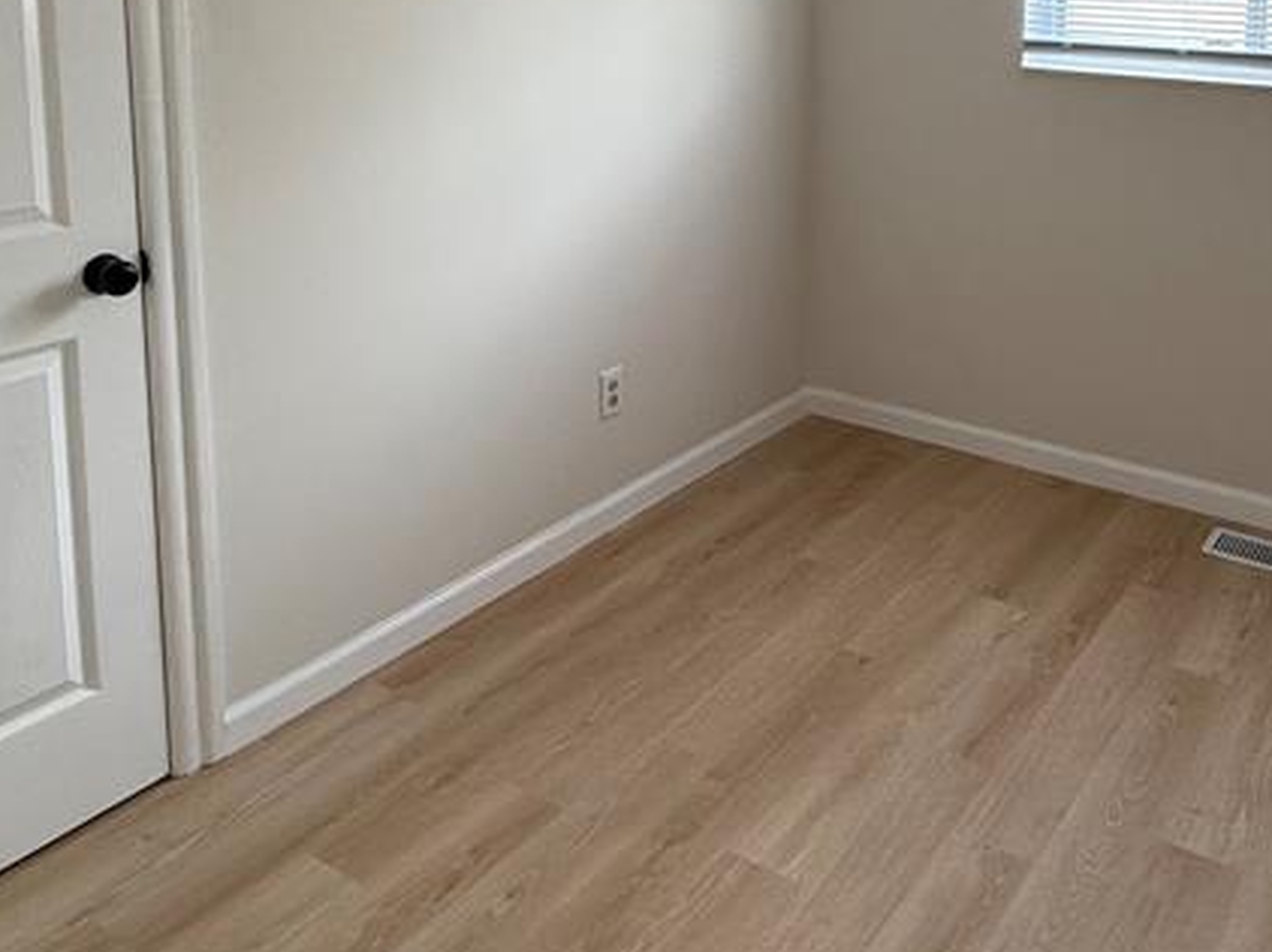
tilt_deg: -6.3
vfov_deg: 38.9
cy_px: 102
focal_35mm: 34
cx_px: 859
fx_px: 1249
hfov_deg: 52.8
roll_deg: -1.1
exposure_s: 1/120
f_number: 2.2
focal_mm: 2.22
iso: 64
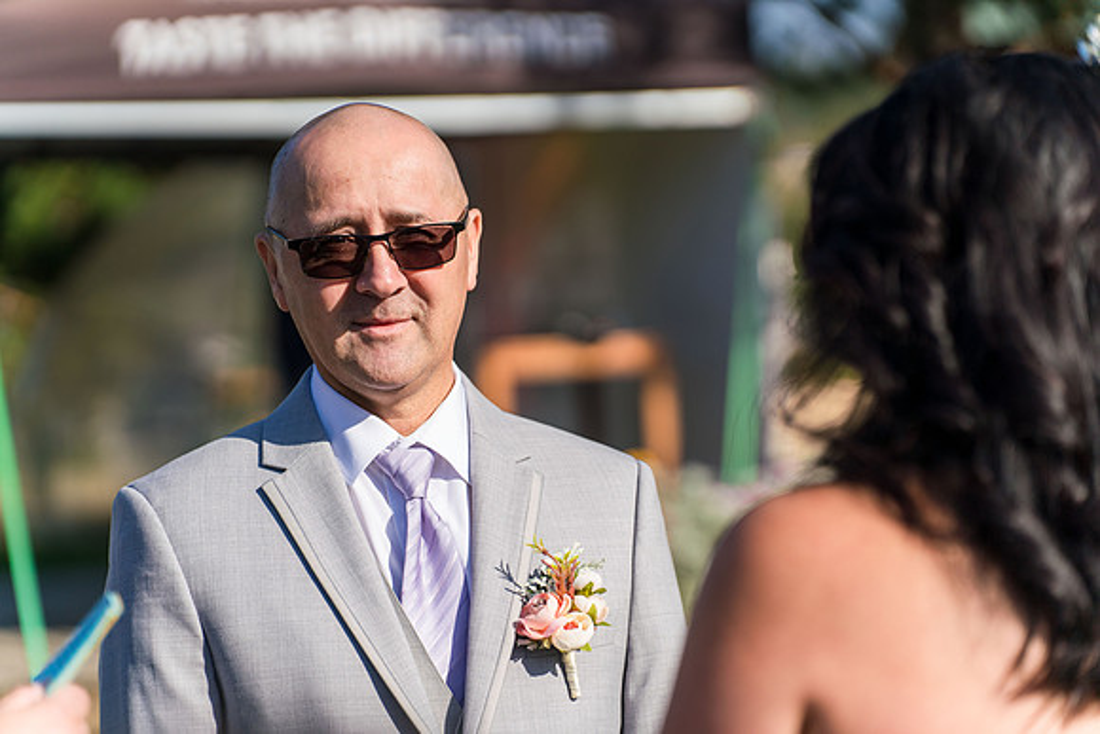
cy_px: 367
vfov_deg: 10.9
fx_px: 3851
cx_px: 550
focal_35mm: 126
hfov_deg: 16.3
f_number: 3.2
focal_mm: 126
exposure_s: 1/4000
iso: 250
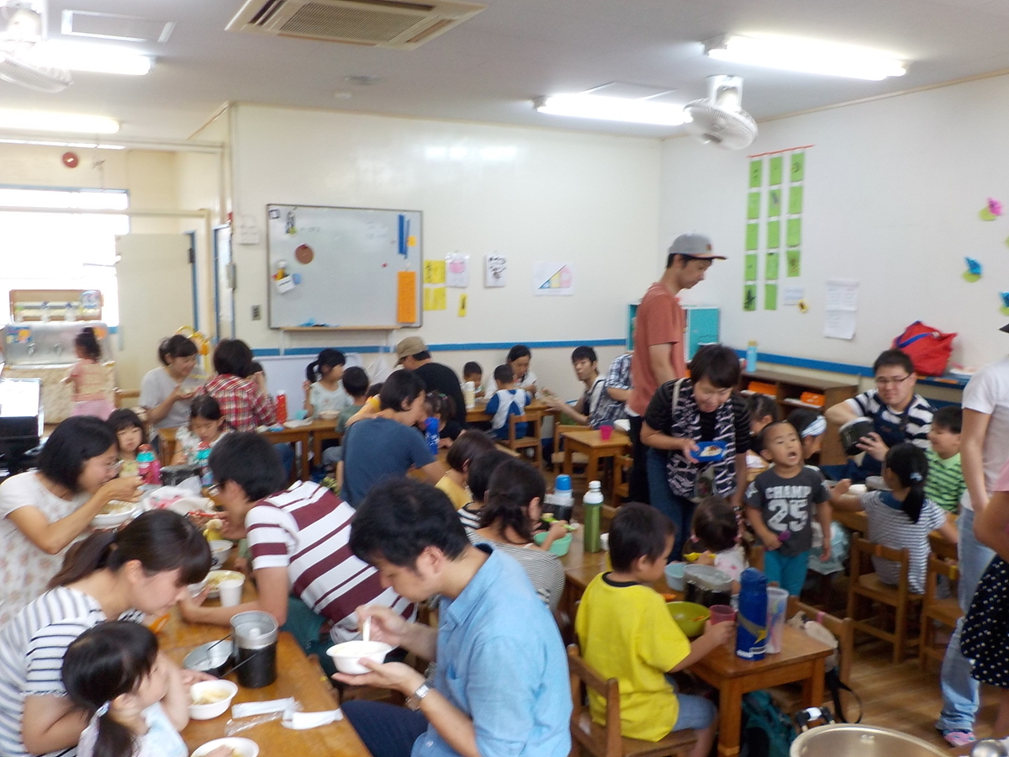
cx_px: 504
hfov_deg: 60.0
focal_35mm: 30
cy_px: 378
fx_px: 874
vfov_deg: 46.8
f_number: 3.3
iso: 180
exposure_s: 1/30
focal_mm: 4.1
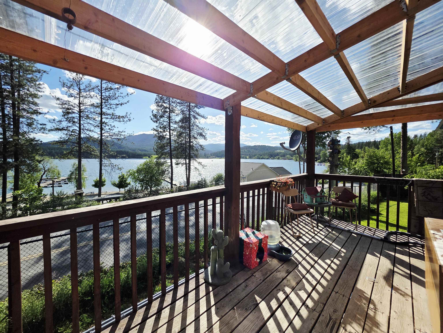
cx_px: 222
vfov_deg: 89.9
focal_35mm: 13
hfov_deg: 106.2
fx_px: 166
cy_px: 166
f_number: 1.9
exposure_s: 1/5000
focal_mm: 2.2
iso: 40
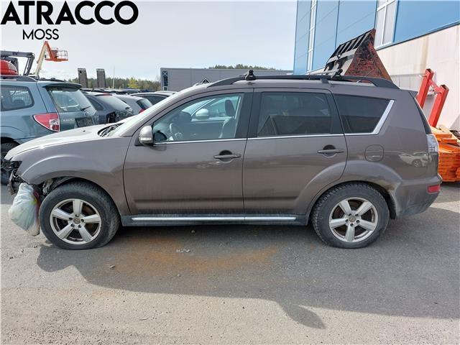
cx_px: 230
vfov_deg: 56.8
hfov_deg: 71.6
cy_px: 172
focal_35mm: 24
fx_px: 319
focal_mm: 5.23
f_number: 1.8
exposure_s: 1/516
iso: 25
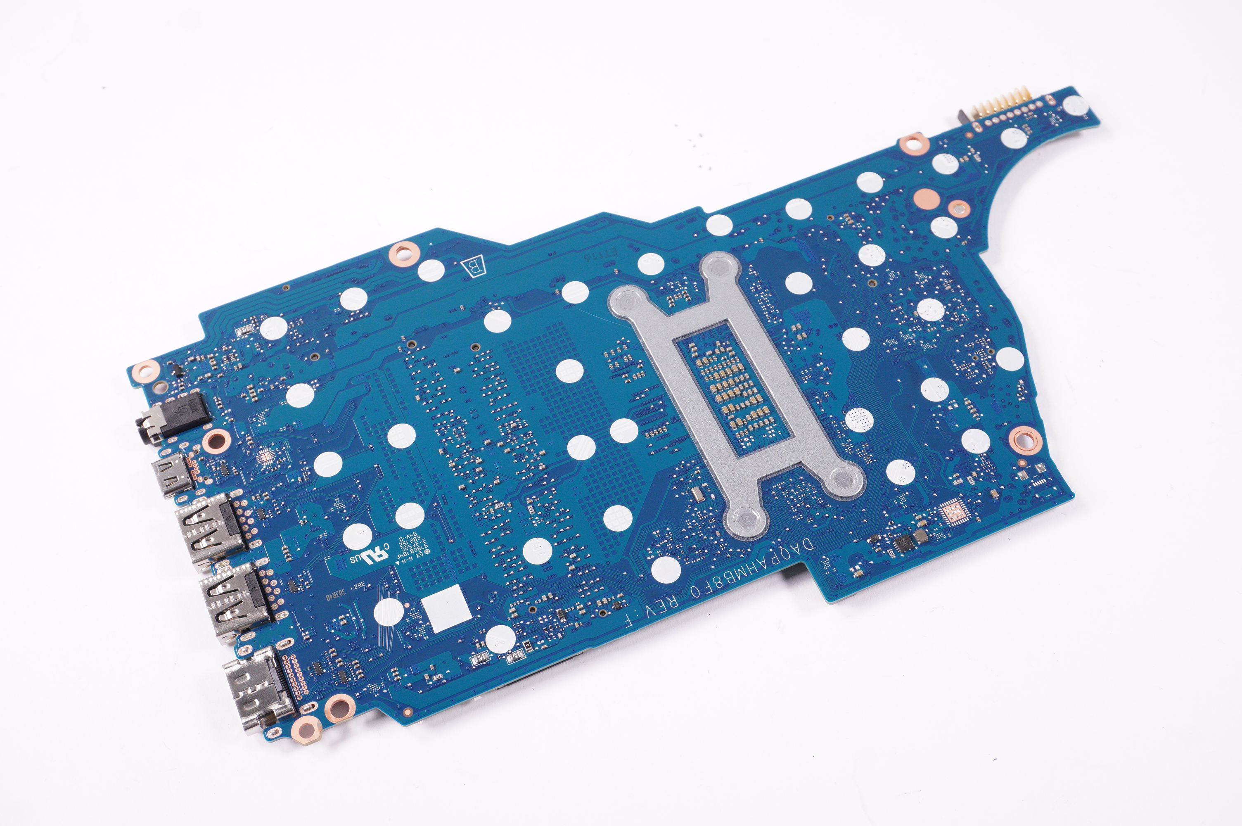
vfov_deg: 30.8
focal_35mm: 44
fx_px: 1499
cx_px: 621
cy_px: 413
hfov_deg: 45.0
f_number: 9
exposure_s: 1/200
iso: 800
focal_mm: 29
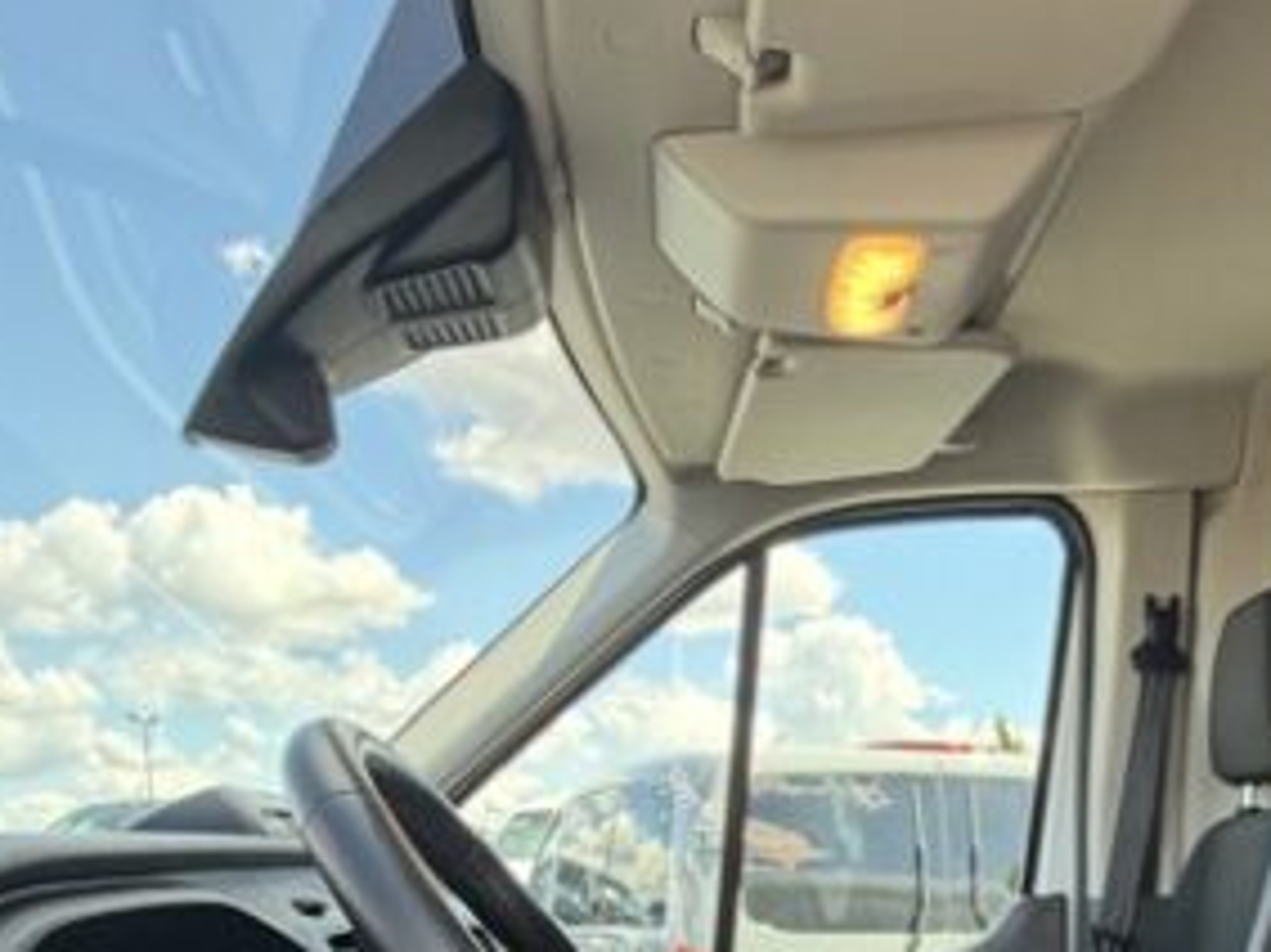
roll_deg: +0.7
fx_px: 1395
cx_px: 903
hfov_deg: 47.7
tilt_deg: -9.6
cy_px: 1132
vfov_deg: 31.7
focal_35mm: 38
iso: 50
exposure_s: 1/135
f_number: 2.2
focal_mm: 2.22
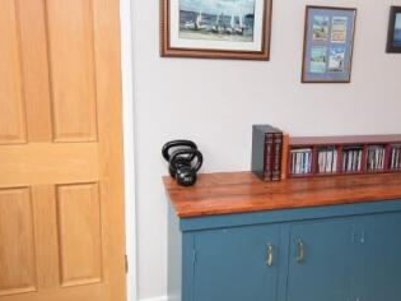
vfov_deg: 39.6
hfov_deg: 50.6
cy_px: 136
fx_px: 417
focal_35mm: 36
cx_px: 261
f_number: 5
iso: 800
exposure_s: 1/100
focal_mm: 12
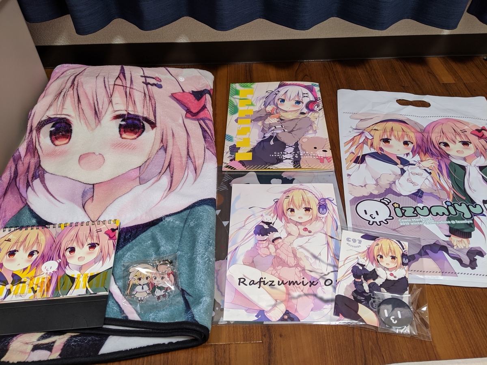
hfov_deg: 65.3
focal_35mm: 27
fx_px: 380
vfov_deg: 51.4
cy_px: 182
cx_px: 244
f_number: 1.8
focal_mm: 4.44
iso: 80
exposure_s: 1/24
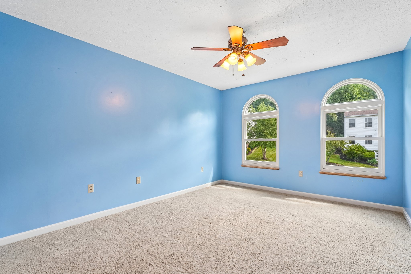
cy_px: 137
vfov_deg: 73.7
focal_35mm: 16
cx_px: 206
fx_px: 183
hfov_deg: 96.7
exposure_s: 1/50
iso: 400
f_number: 8
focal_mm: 16
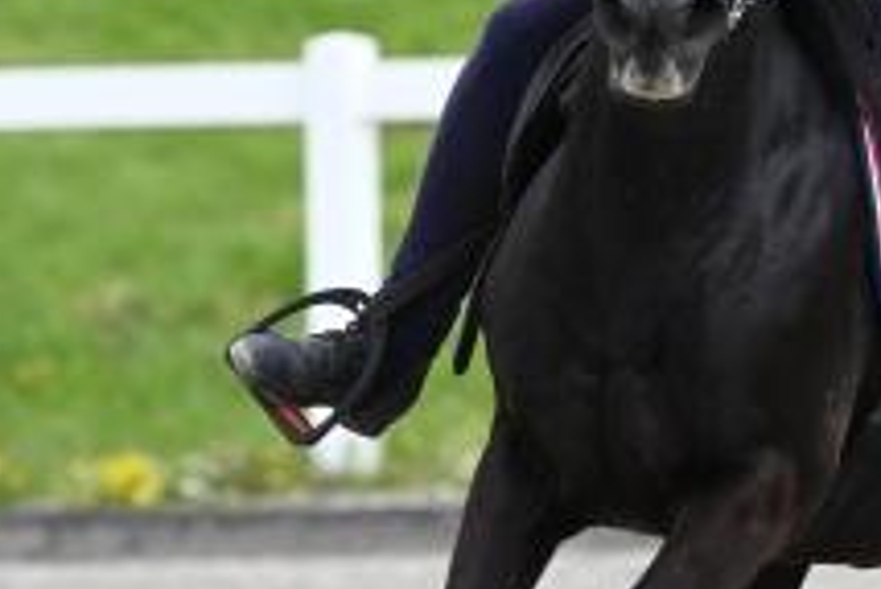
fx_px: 17362
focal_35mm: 709
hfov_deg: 2.9
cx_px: 692
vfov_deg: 1.9
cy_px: 54
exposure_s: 1/1250
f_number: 5
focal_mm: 190
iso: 450
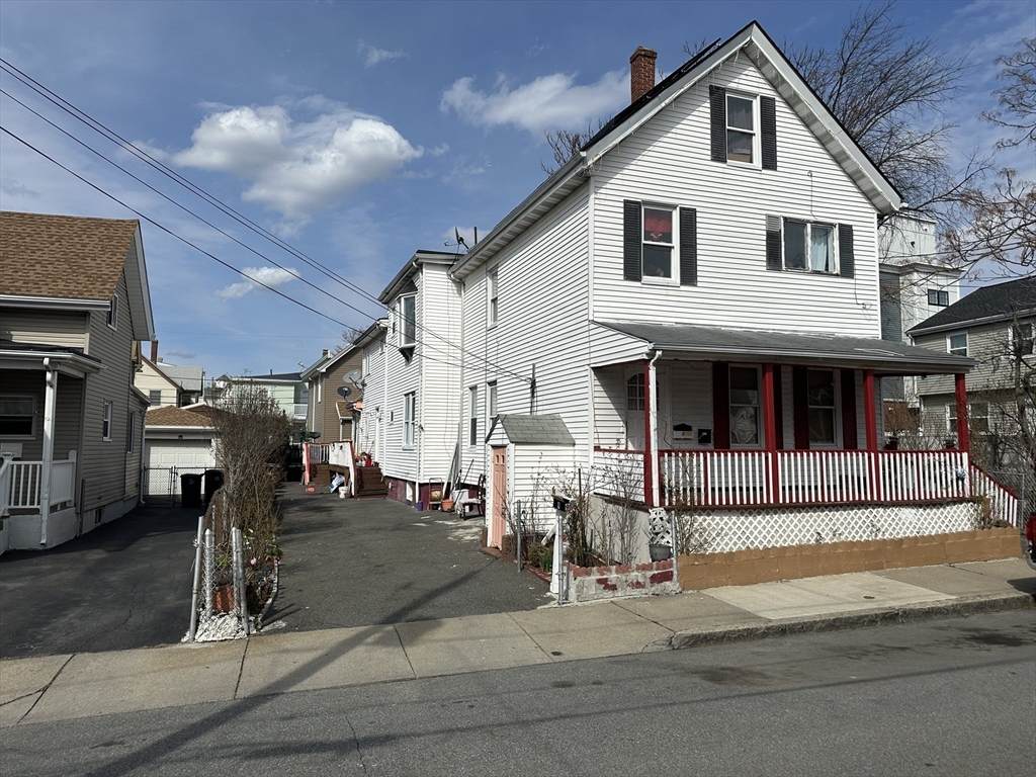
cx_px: 518
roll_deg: +0.0
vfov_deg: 56.8
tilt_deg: +5.5
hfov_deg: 71.6
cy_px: 388
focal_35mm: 24
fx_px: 718
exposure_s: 1/10753
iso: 80
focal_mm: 6.86
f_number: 1.78
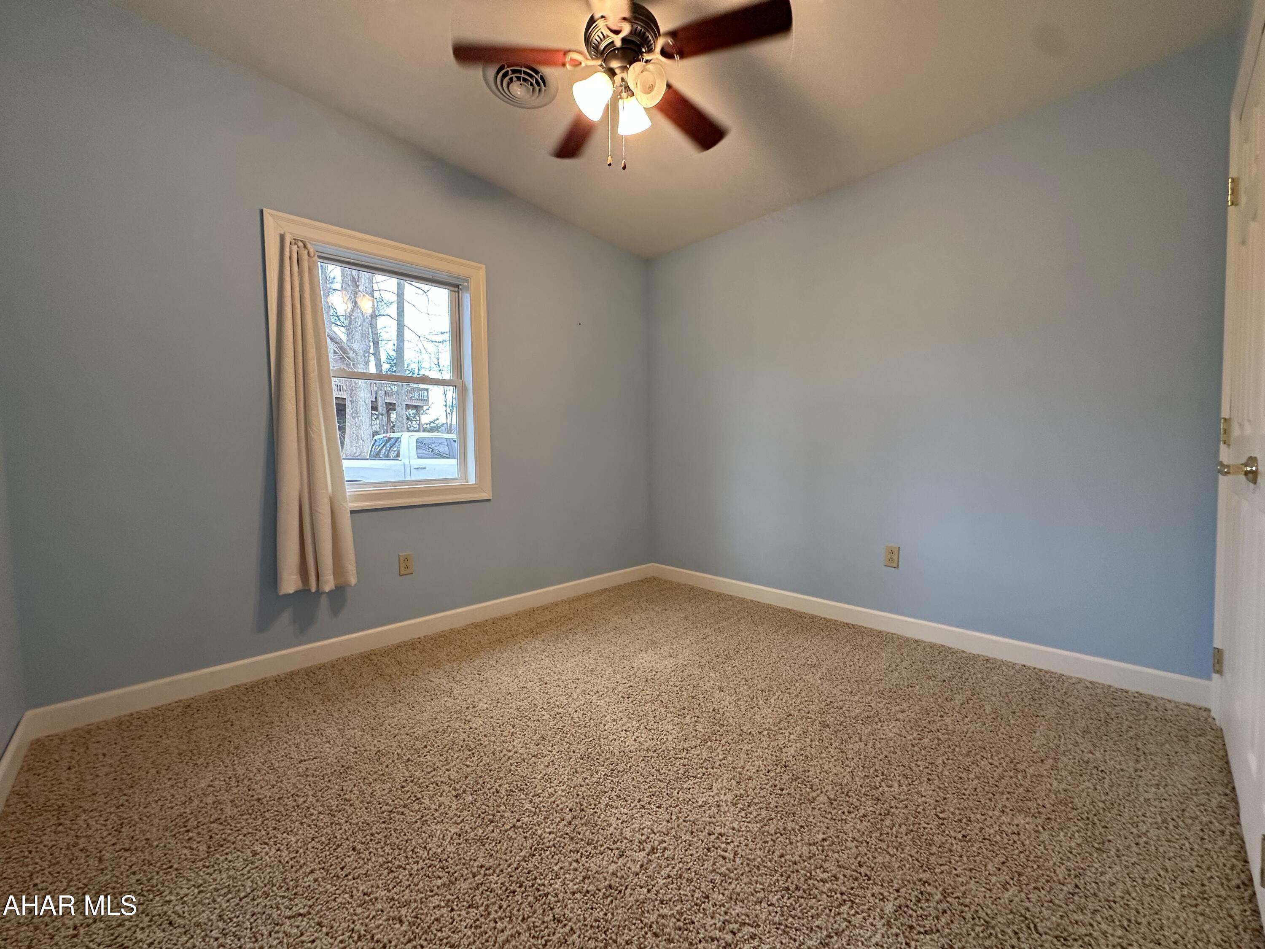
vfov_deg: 85.7
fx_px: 512
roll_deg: +0.8
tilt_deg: -2.5
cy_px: 474
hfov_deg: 102.1
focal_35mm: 14
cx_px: 632
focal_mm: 2.22
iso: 160
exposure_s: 1/60
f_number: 2.2
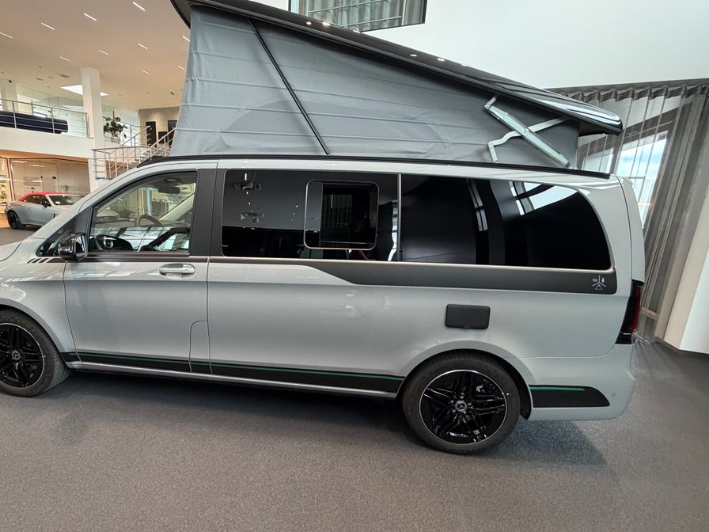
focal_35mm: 16
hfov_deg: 93.9
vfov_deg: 78.1
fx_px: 328
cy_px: 264
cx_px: 305
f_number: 2.2
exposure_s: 1/70
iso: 320
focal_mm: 2.22
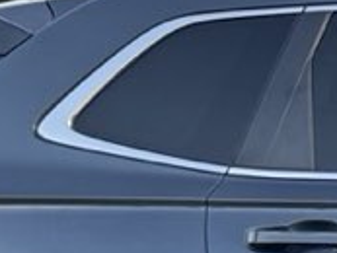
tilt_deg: -7.1
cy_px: 214
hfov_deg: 10.4
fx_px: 1617
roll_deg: -0.2
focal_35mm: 166
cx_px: 775
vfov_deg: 8.9
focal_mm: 6.76
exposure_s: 1/121
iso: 64
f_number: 1.78
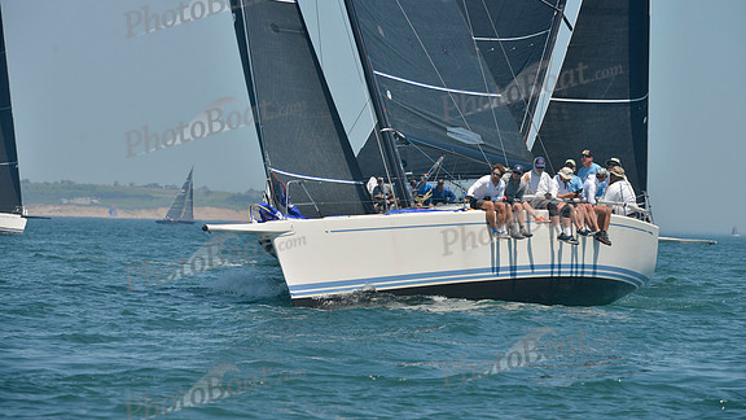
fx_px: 5005
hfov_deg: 8.5
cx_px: 374
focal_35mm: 253
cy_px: 173
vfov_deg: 4.8
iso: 280
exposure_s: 1/1000
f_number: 9
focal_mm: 240
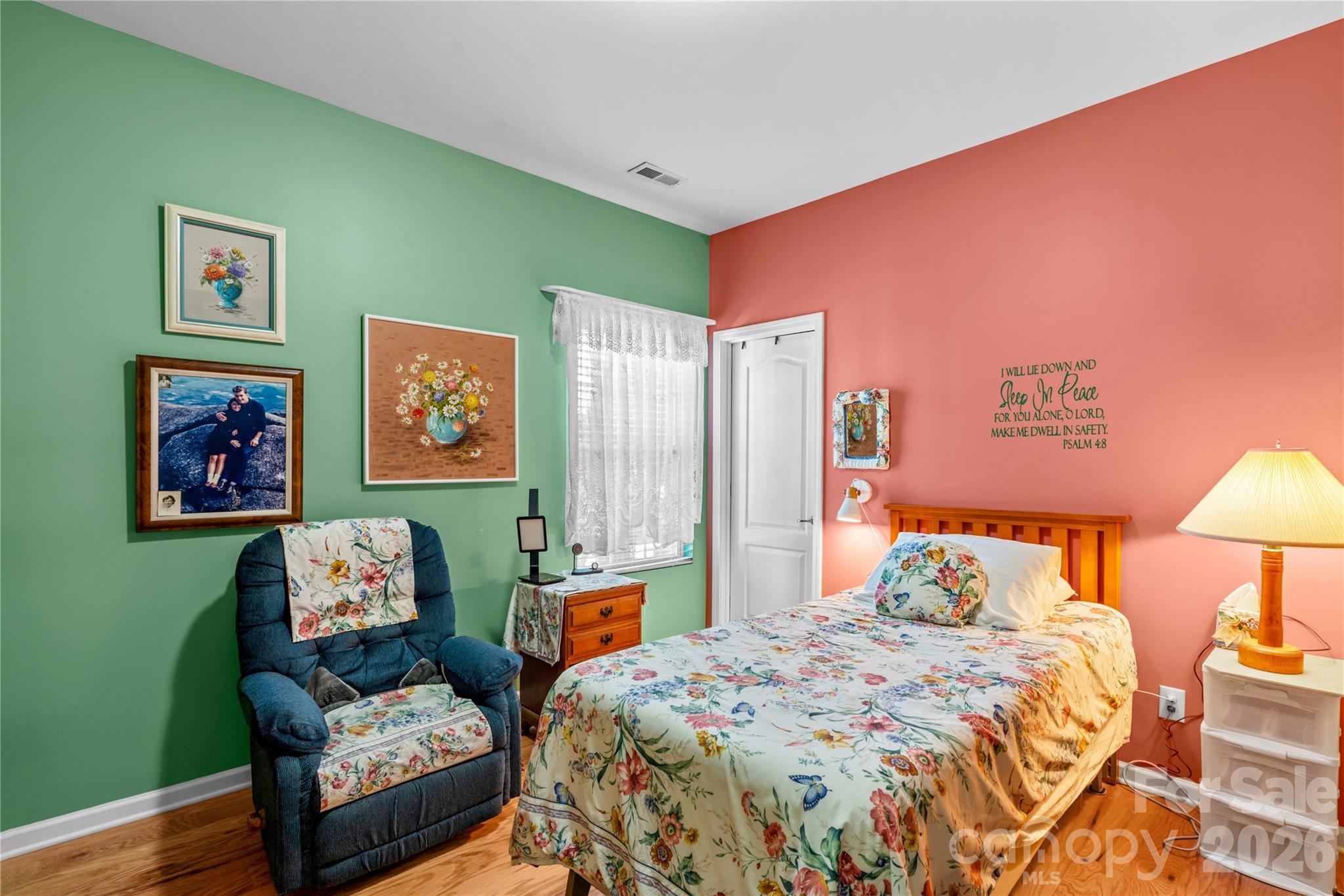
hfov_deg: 96.7
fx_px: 597
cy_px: 448
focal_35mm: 16
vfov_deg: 73.7
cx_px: 672
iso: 100
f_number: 8
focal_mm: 16
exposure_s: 1
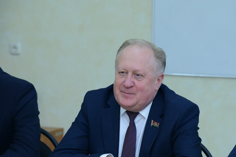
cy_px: 96
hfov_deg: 14.0
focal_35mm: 147
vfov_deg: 9.3
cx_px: 143
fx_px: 964
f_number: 5.6
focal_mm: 120
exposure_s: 1/60
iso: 1250
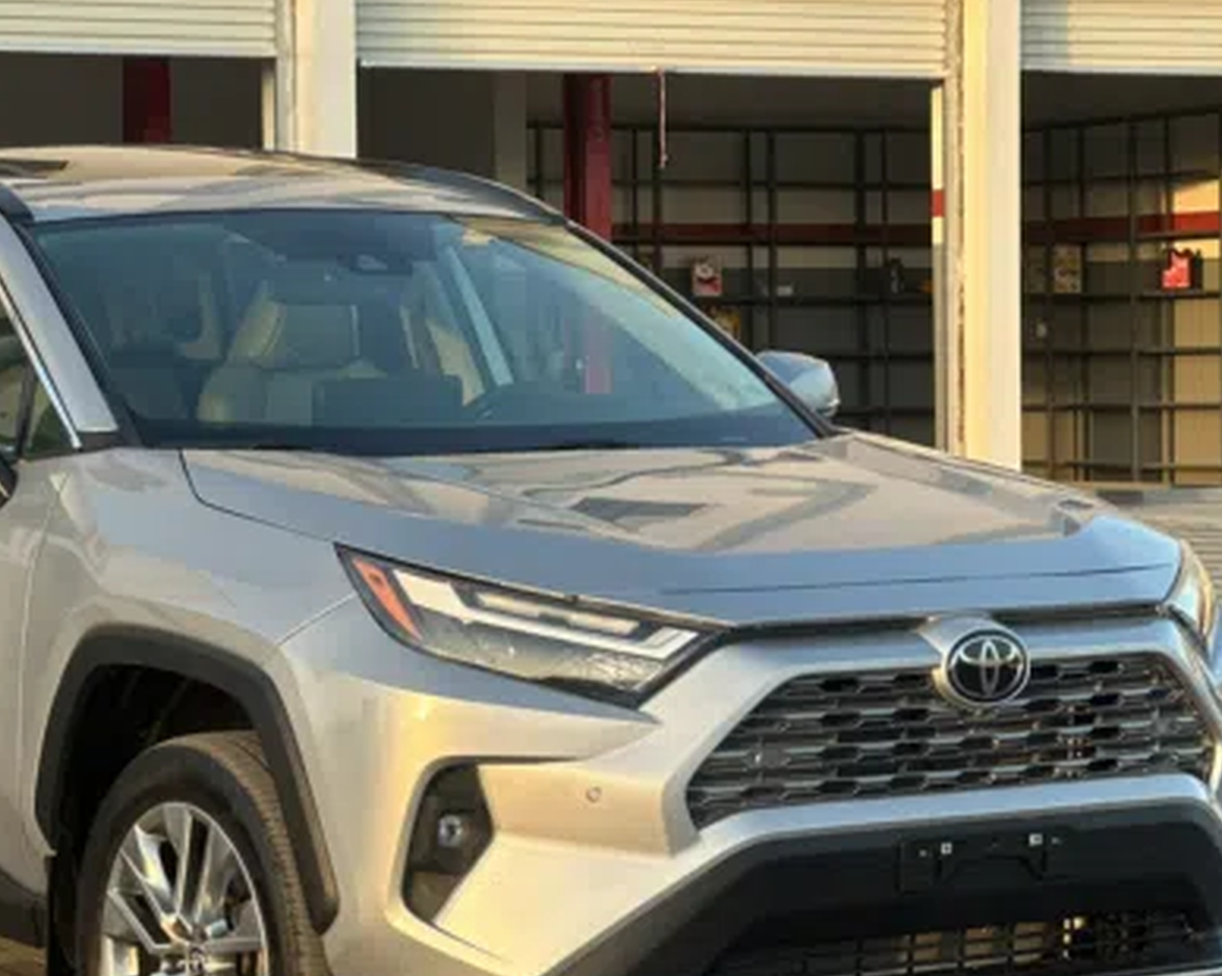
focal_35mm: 124
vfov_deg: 12.4
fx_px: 4482
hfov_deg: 15.5
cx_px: 362
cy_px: 645
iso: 64
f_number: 2.8
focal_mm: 9
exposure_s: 1/121
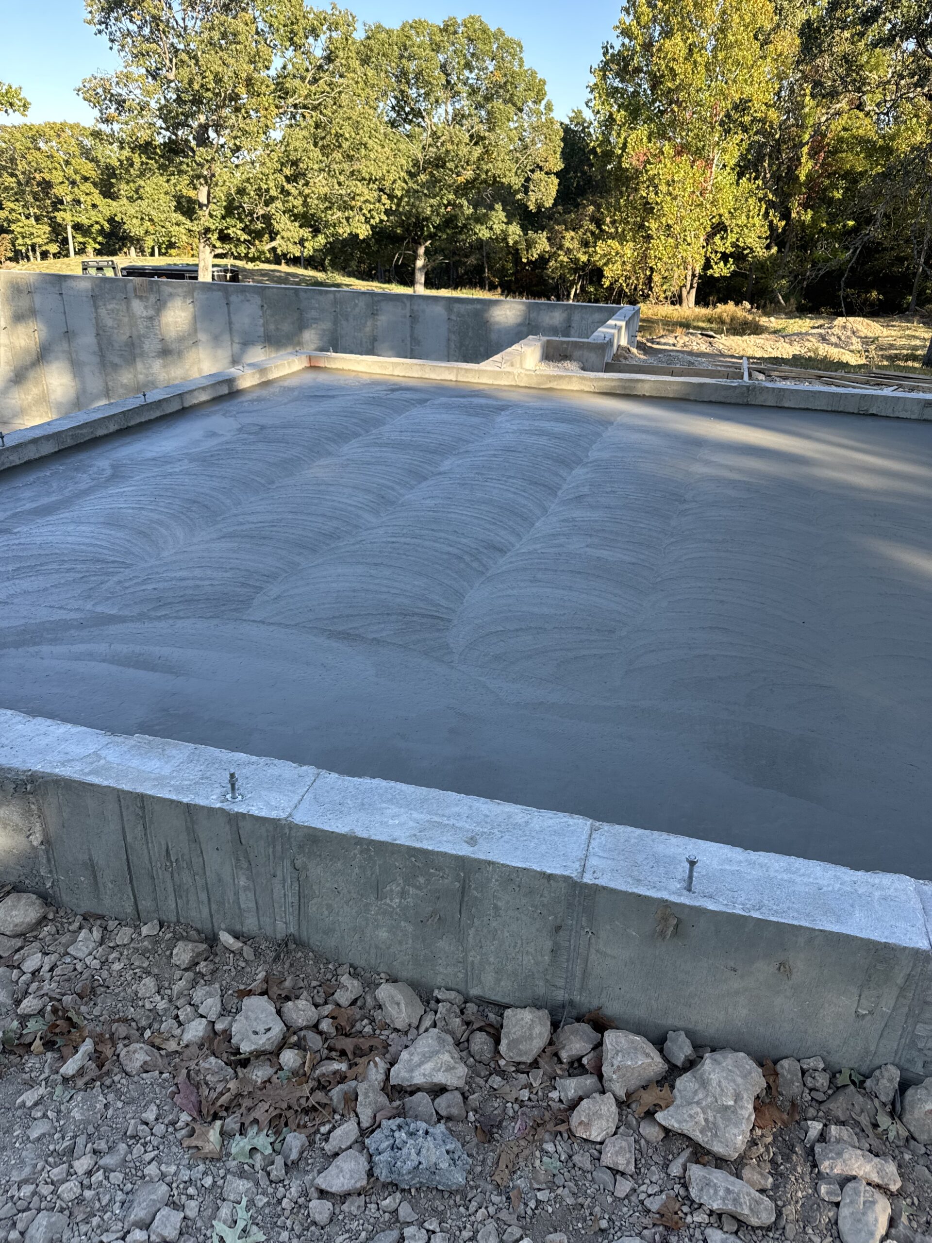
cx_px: 466
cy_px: 622
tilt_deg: -24.1
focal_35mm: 24
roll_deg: -2.3
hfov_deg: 56.8
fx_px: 862
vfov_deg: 71.6
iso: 80
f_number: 1.78
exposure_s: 1/723
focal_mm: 6.76
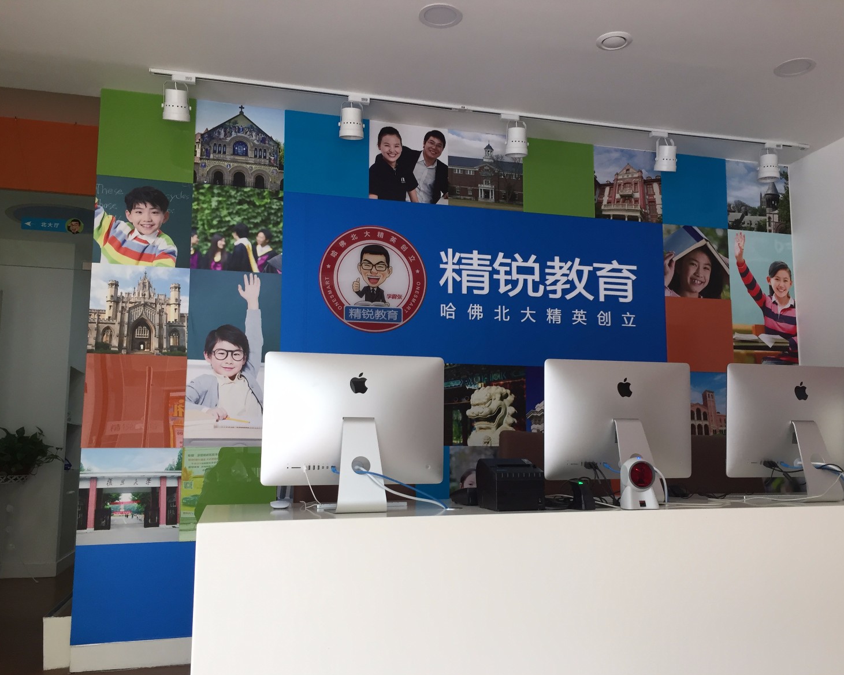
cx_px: 458
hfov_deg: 57.1
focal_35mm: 31
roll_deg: +0.6
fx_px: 774
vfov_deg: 47.1
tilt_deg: +7.9
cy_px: 345
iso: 32
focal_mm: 4.15
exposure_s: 1/33
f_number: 2.2
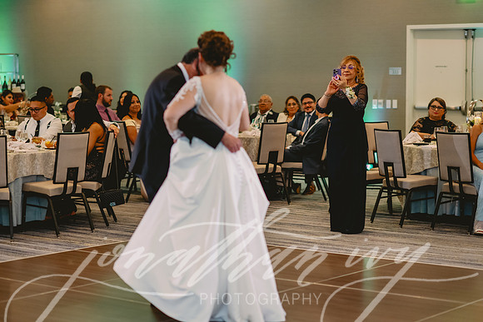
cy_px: 161
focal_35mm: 85
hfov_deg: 23.9
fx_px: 1141
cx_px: 242
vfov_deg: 16.1
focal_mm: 85
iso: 2500
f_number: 2
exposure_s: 1/125
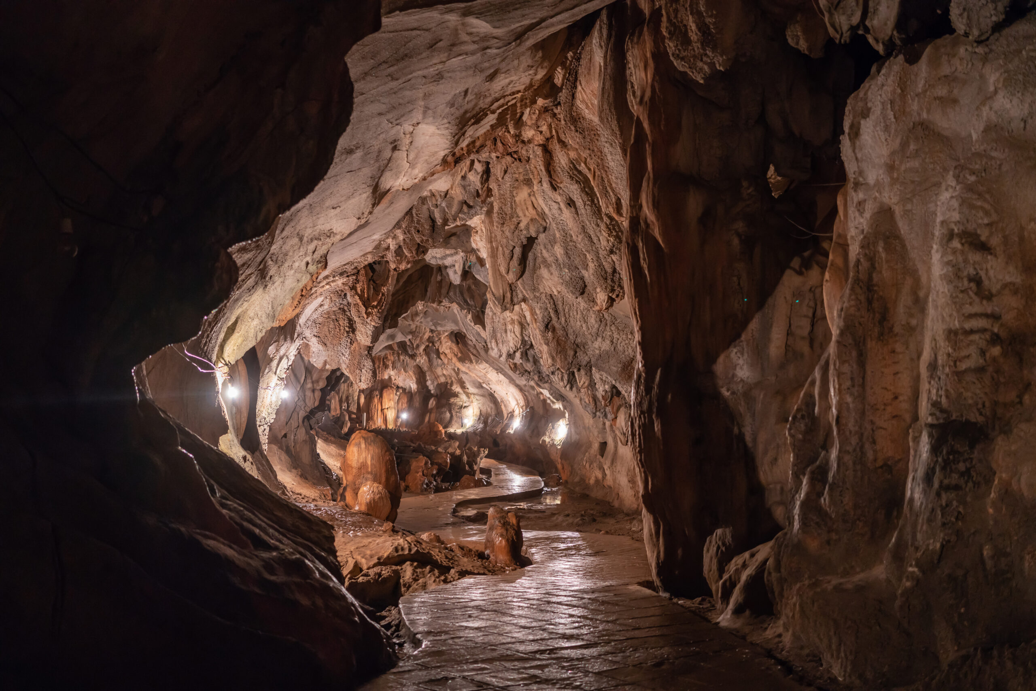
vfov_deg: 37.9
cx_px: 518
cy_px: 346
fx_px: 1007
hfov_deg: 54.4
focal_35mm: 35
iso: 1000
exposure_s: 1/10
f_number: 2.8
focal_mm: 35
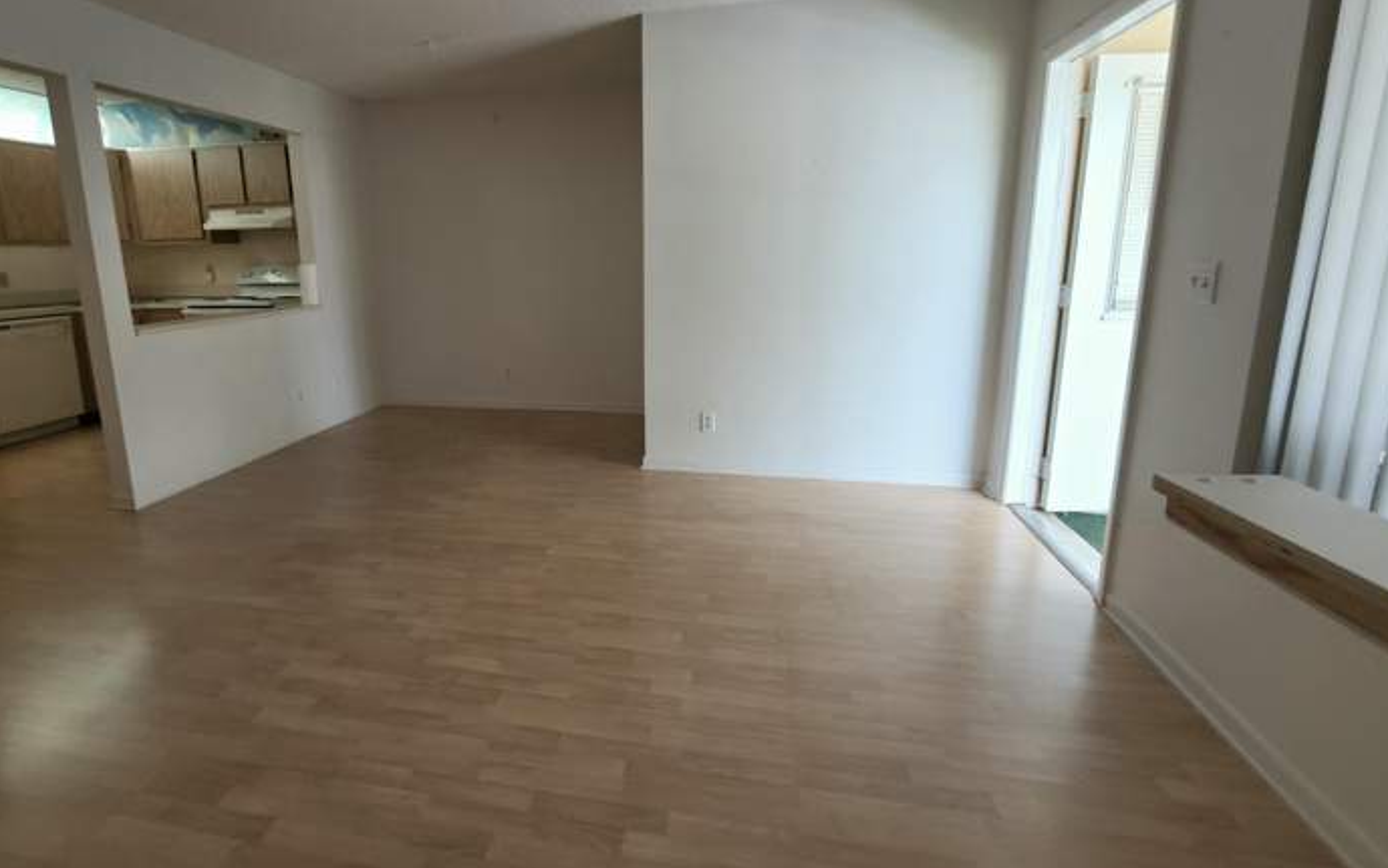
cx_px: 606
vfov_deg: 71.0
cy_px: 377
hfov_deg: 97.3
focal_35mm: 16
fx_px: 605
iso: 50
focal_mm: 2.2
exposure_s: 1/60
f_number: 1.9
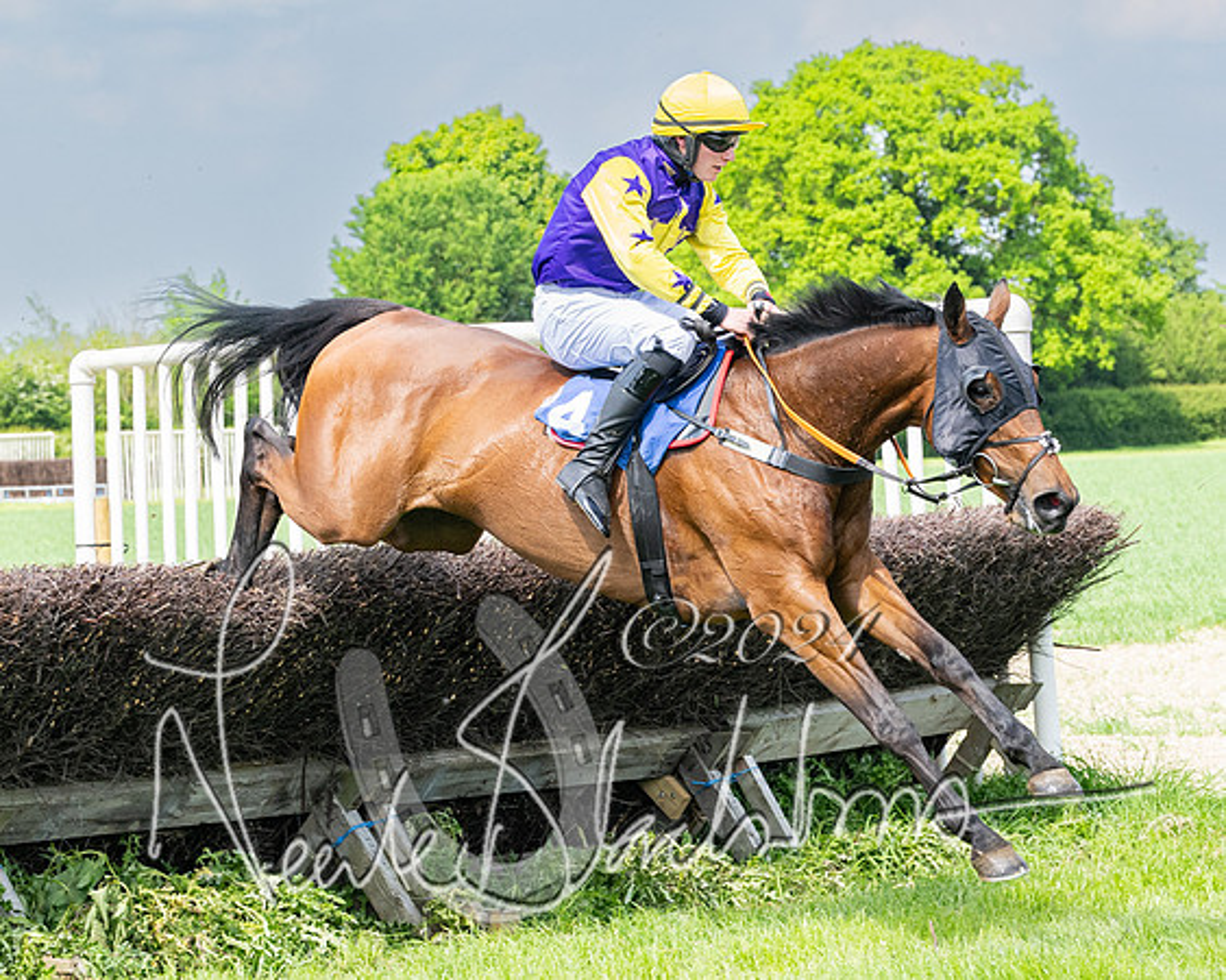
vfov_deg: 9.7
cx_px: 458
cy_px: 548
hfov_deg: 12.2
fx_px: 5747
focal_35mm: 158
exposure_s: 1/1000
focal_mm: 70
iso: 400
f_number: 5
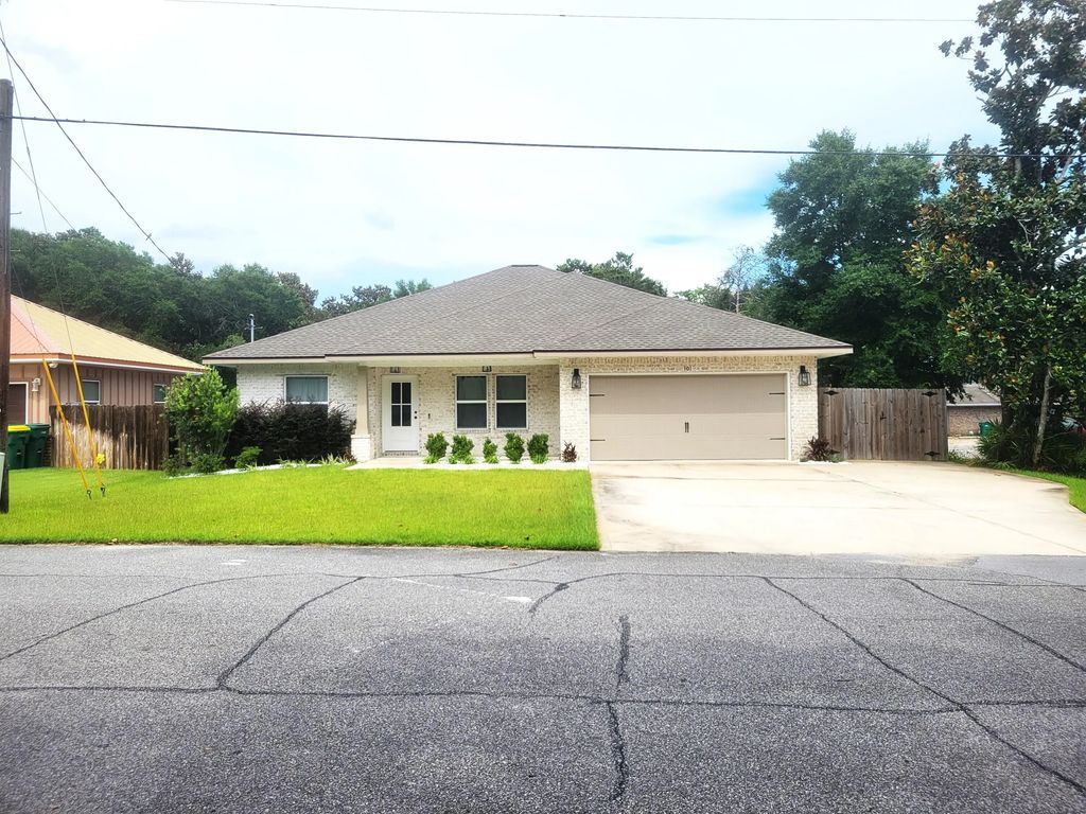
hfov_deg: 67.3
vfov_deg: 53.1
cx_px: 543
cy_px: 407
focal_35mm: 26
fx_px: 816
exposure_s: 1/2614
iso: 40
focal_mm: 5.4
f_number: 1.8
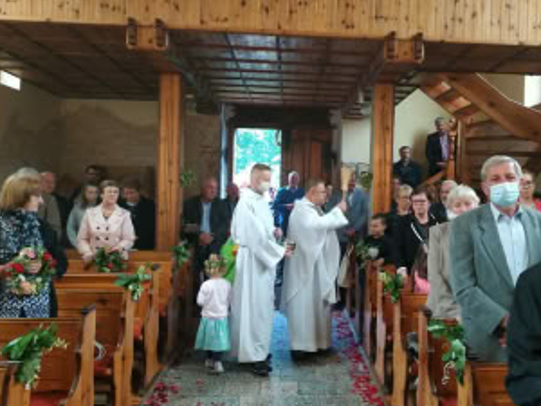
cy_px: 198
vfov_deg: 44.2
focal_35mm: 32
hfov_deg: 56.1
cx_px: 341
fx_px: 500
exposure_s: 1/25
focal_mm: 3.94
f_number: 1.9
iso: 400
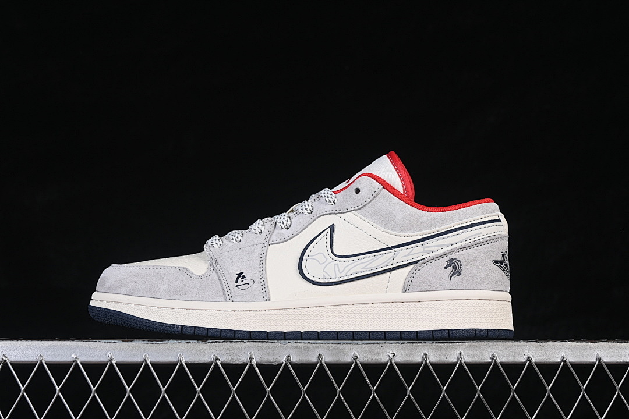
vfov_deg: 18.2
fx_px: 1310
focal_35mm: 75
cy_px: 210
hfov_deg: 27.0
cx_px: 314
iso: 160
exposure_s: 1/80
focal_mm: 50
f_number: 8
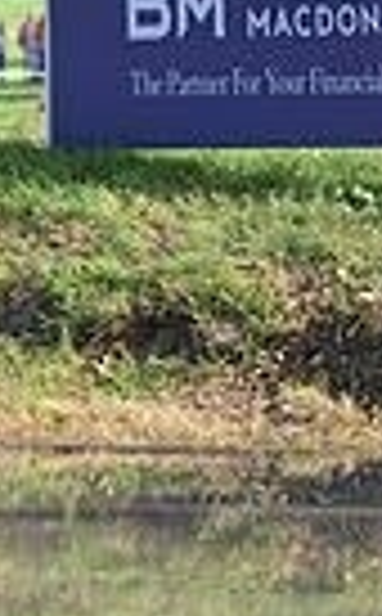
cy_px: 29
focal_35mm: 450
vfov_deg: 4.7
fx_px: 7535
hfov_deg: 2.9
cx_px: 1133
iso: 1000
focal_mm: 104
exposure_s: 1/1250
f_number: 5
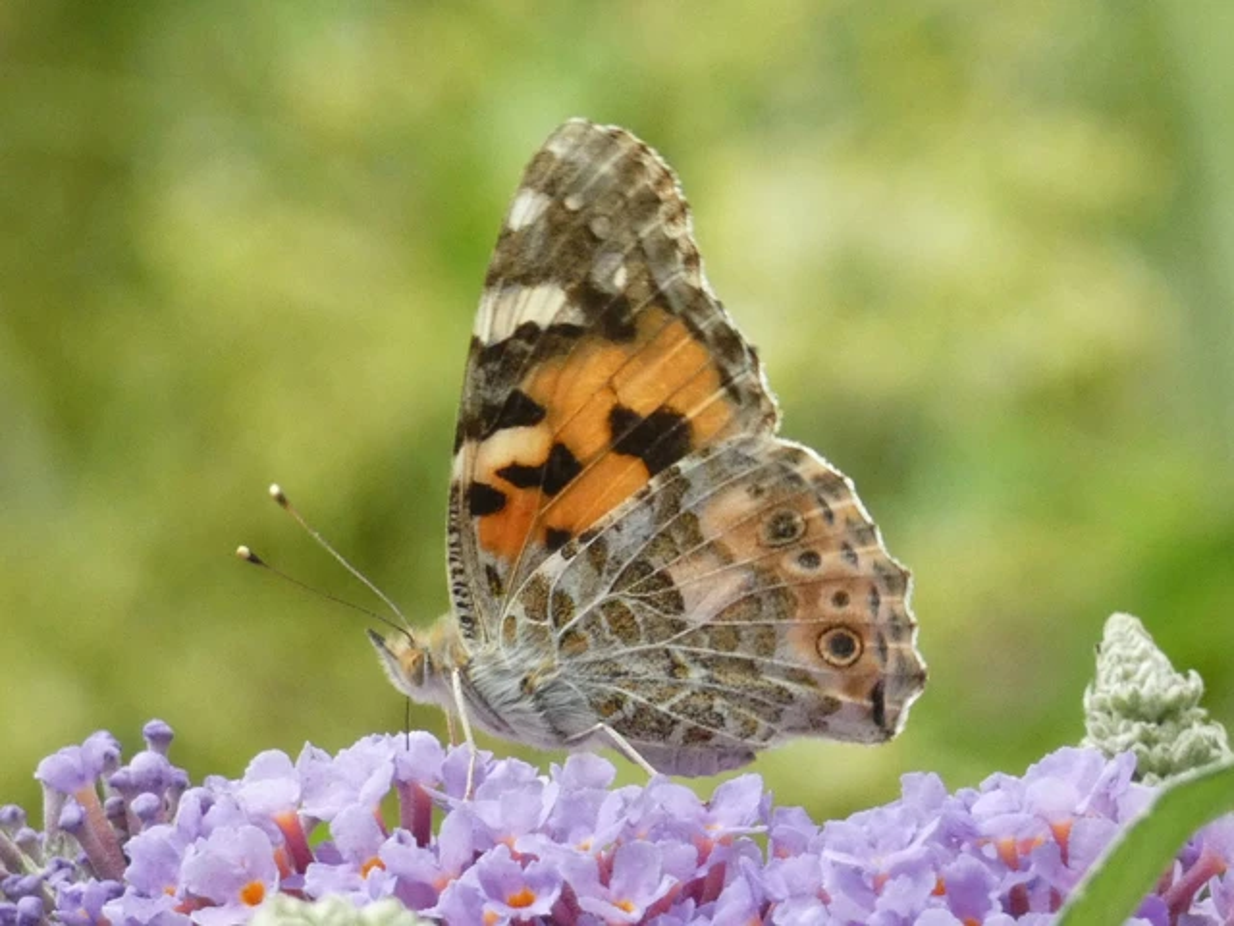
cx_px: 617
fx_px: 9768
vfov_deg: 5.4
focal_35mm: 274
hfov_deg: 7.2
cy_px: 463
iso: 500
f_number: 5.6
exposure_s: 1/80
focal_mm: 49.1
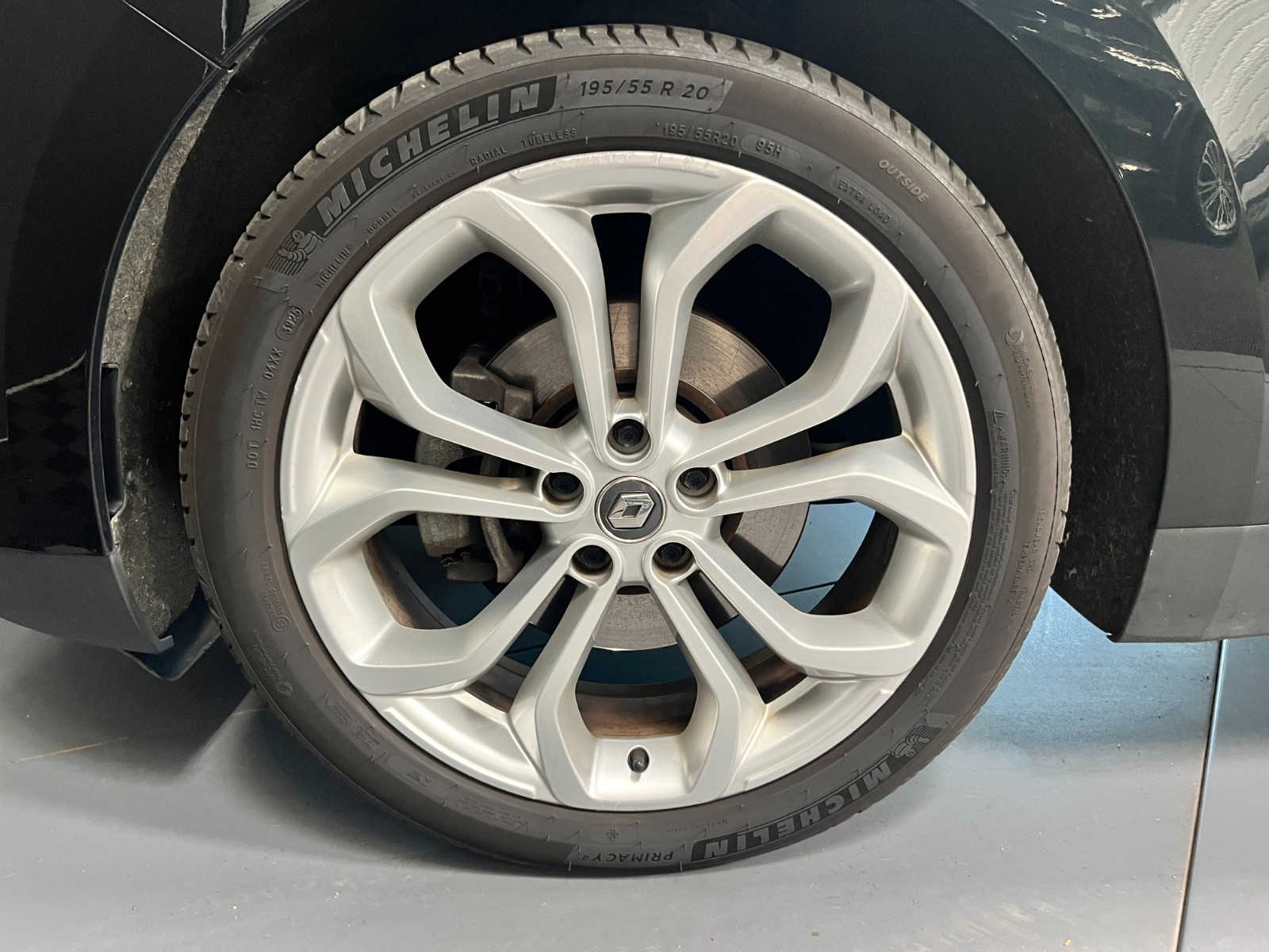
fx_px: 953
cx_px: 634
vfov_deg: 53.1
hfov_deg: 67.3
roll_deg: +0.2
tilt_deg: -18.6
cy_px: 476
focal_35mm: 26
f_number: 1.6
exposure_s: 1/50
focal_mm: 5.1
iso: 320
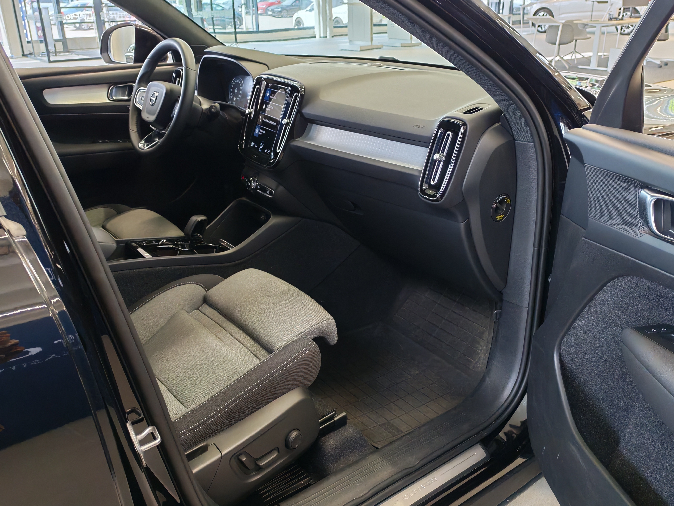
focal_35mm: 32
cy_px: 253
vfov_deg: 44.2
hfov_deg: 56.8
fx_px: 623
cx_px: 337
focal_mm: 6.12
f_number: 1.9
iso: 773
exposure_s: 1/100
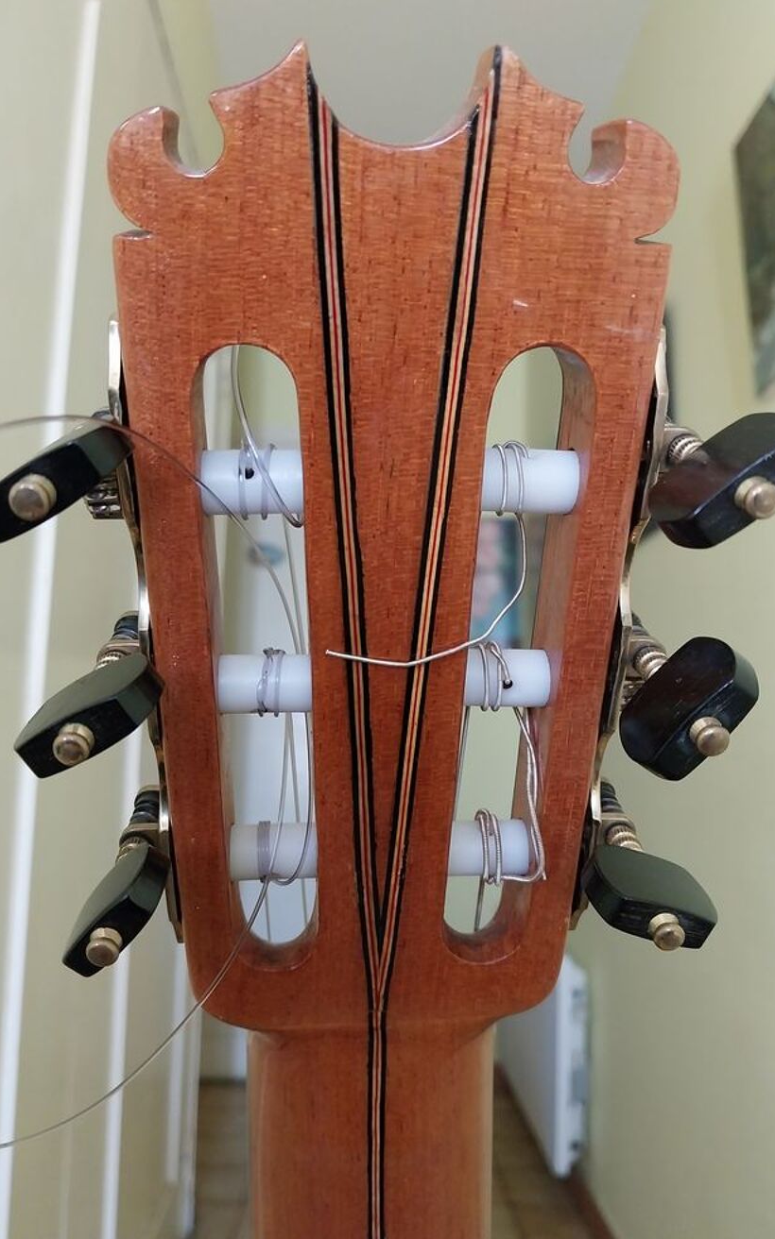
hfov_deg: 44.5
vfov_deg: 66.5
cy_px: 614
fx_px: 946
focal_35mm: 28
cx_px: 380
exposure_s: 1/33.3
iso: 320
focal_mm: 4
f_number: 1.8
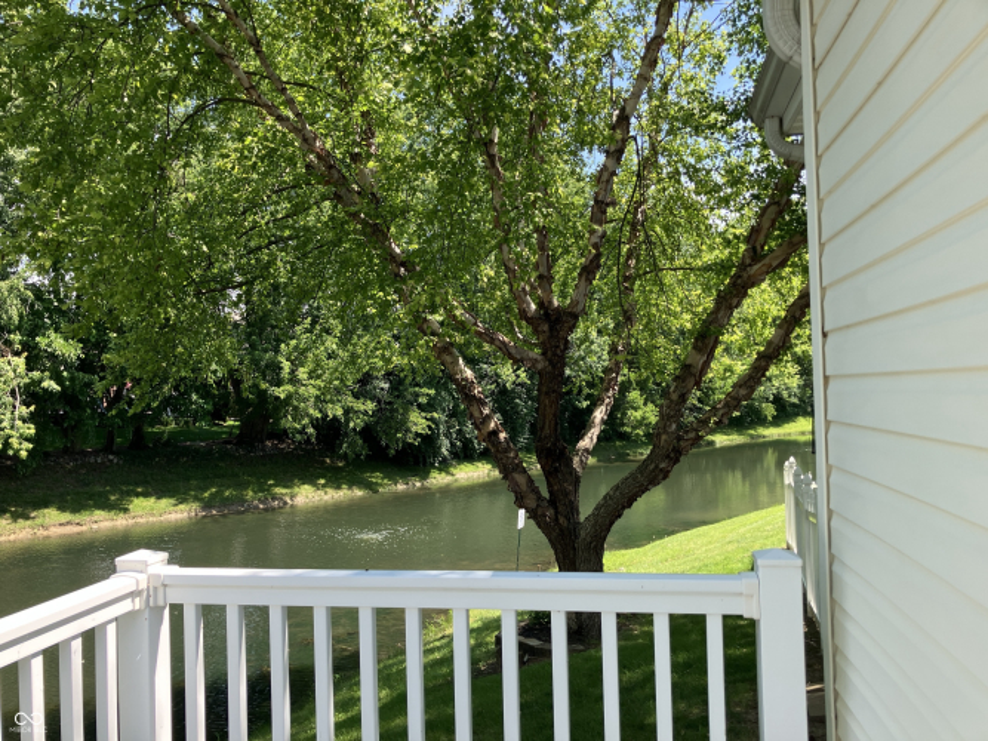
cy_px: 370
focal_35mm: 28
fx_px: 799
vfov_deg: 49.7
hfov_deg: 63.5
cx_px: 494
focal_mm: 3.99
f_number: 1.8
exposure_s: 1/442
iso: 32
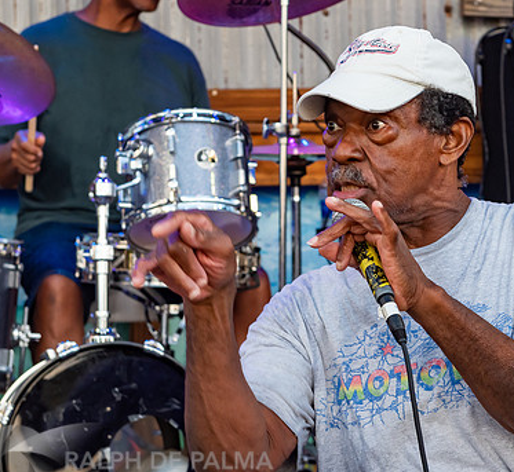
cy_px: 234
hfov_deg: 13.6
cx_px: 353
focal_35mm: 133
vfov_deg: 12.6
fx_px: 2146
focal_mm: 70
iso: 800
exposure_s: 1/160
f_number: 5.6
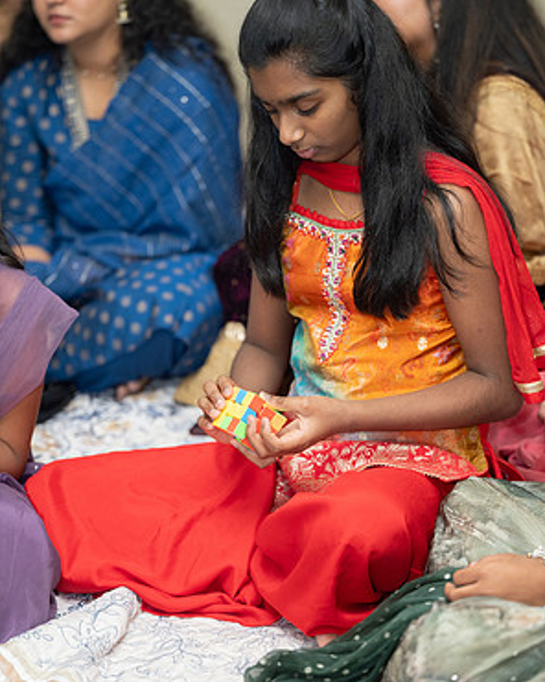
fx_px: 2258
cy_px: 370
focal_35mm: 112
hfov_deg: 13.8
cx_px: 271
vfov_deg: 17.2
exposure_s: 1/200
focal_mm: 98
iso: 500
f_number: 2.8
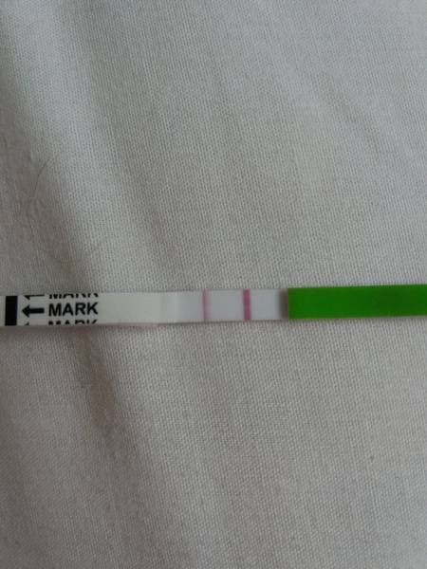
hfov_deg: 49.7
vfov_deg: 63.4
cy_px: 284
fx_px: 461
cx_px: 214
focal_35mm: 28
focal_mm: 3.7
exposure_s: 1/40
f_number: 1.9
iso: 80
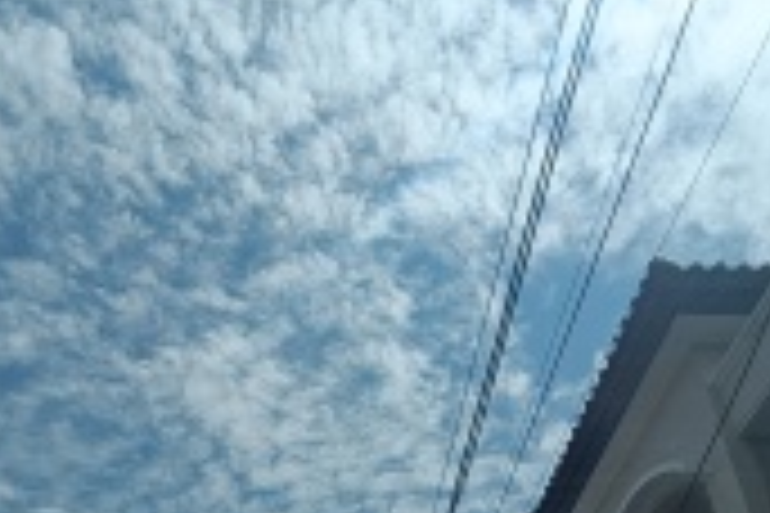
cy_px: 623
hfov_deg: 48.7
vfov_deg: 29.3
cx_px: 259
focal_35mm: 39
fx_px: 834
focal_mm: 1.68
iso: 64
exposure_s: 1/1047
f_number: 2.2
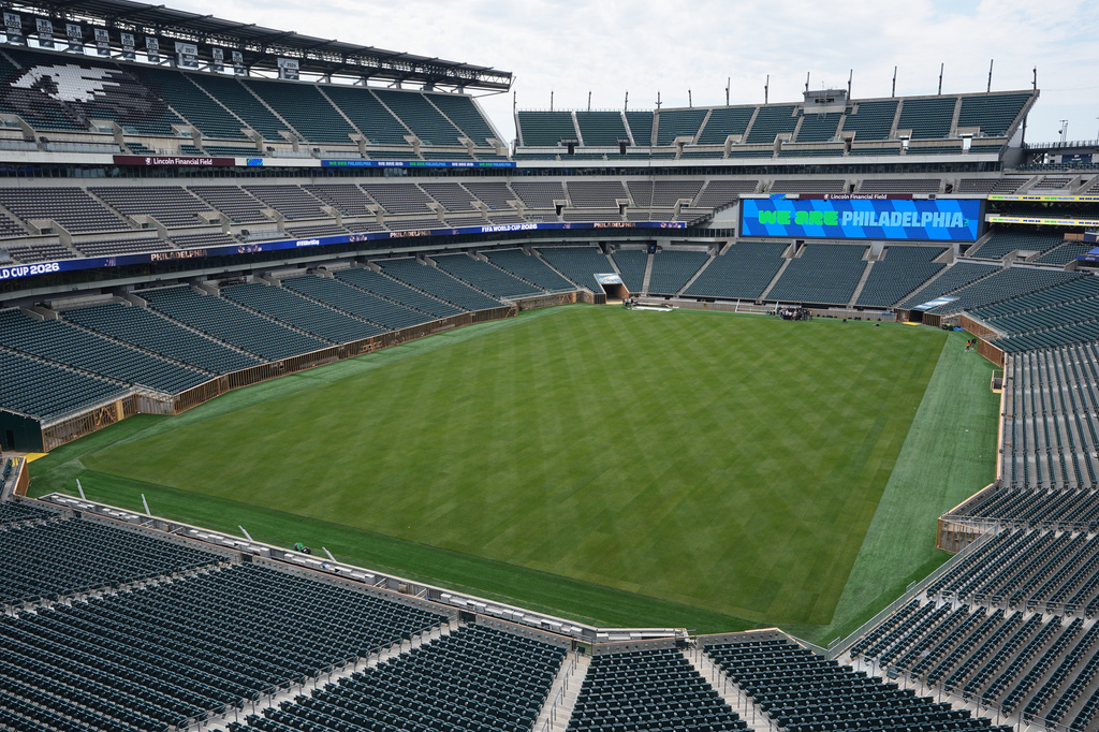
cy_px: 366
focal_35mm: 28
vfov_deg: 46.4
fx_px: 854
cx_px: 550
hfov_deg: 65.5
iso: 250
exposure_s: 1/125
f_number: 16
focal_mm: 28
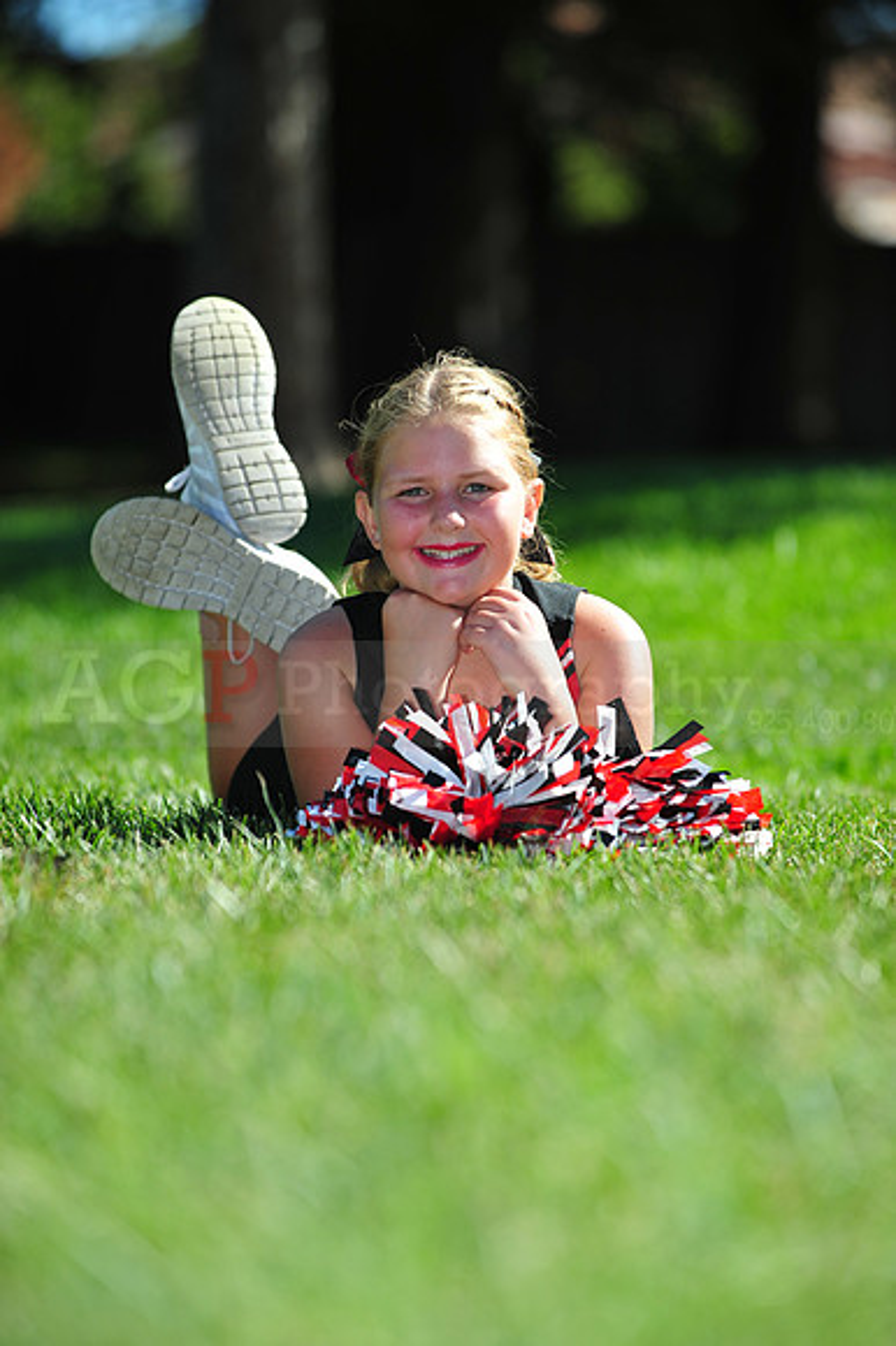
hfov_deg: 6.9
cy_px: 673
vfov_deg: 10.3
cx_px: 448
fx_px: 7475
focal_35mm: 200
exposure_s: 1/2000
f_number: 4.5
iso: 400
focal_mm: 200
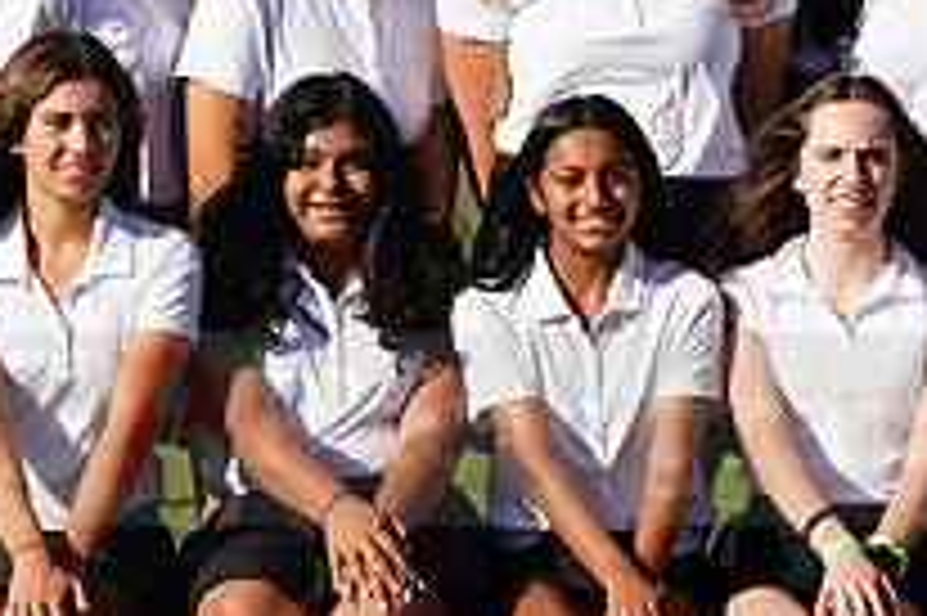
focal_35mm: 335
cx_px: 558
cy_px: 393
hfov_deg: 6.2
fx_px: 8619
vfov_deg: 4.1
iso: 100
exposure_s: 1/640
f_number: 5.6
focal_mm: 119
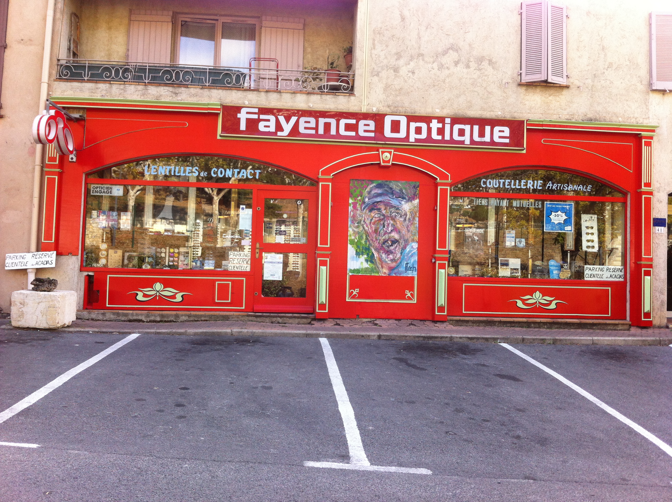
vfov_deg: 40.6
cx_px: 336
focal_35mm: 35
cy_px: 251
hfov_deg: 52.7
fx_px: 678
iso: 80
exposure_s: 1/200
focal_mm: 3.85
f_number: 2.8
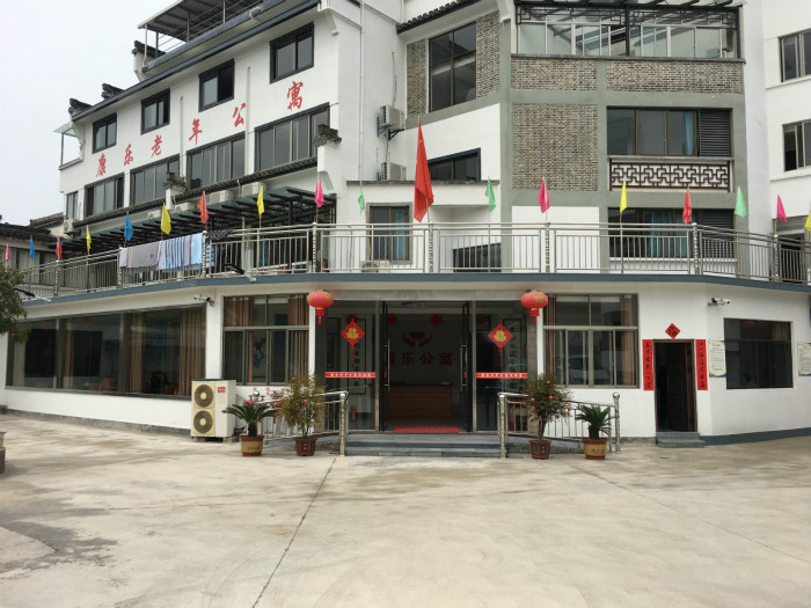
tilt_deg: +5.1
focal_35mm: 29
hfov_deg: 61.7
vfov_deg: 48.2
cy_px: 304
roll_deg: +0.0
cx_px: 406
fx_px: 679
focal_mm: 4.15
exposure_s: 1/1282
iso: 25
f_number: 2.2
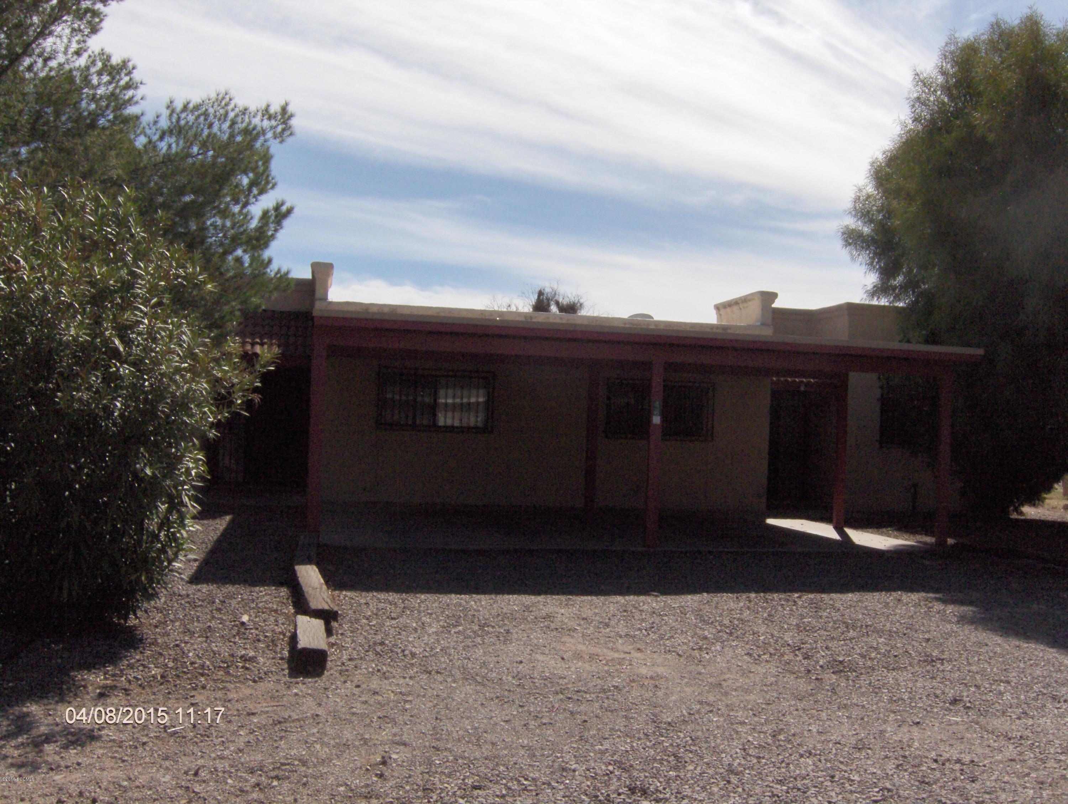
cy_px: 402
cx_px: 534
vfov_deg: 40.8
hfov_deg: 52.6
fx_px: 1081
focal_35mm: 35
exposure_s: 1/1695
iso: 100
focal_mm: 7.5
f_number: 7.8
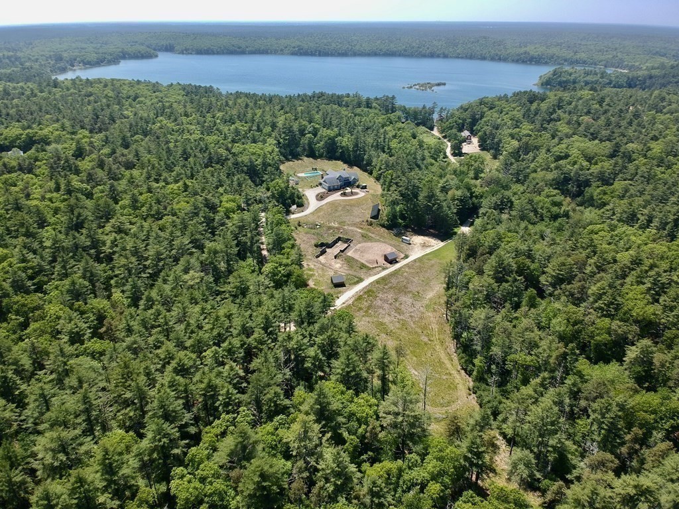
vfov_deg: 54.9
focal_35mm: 25
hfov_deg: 69.4
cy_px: 254
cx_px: 340
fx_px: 490
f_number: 2.6
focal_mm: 4.49
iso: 100
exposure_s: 1/640
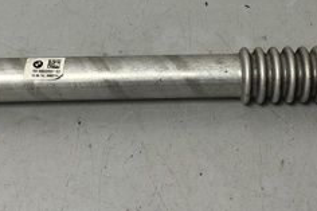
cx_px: 176
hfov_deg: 25.7
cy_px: 36
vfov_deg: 17.1
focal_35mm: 79
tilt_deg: -47.8
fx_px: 695
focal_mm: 4
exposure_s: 1/33
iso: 32
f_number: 1.8
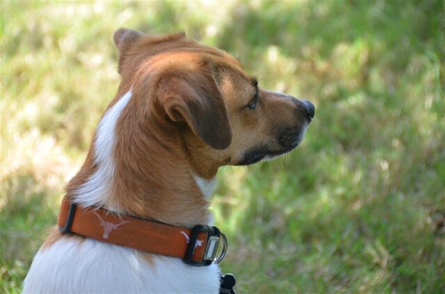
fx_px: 2219
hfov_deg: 11.5
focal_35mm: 180
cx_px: 222
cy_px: 147
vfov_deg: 7.6
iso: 800
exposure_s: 1/640
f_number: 5.3
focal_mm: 120
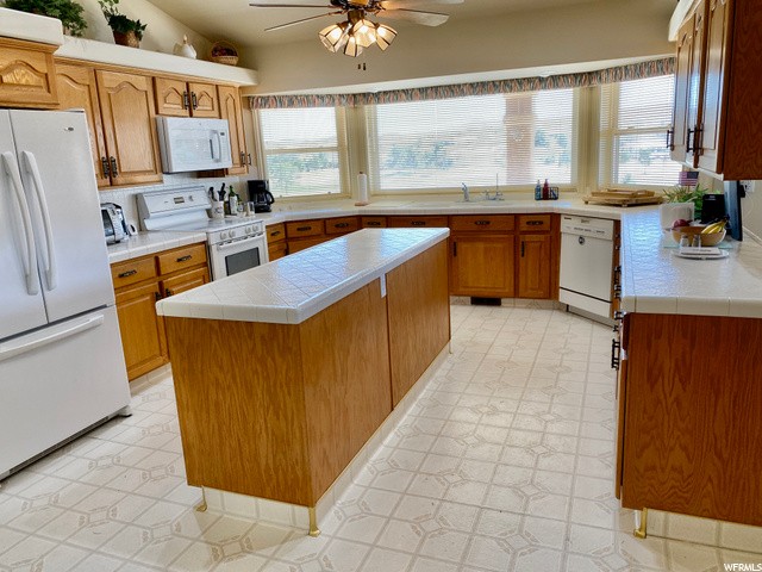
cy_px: 286
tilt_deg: -13.5
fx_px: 572
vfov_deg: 53.1
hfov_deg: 67.3
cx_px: 381
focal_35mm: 26
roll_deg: +2.8
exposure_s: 1/120
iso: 64
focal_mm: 4.25
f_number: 1.8
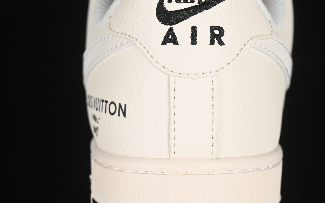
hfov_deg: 22.1
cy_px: 102
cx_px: 183
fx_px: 833
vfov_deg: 13.9
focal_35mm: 94
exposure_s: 1/80
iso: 160
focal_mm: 50
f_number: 7.1
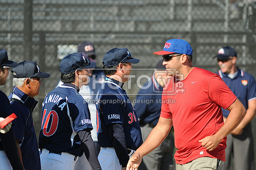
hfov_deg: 4.6
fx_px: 3196
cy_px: 85
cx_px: 128
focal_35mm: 450
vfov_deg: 3.0
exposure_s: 1/1250
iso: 200
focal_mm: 300
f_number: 4
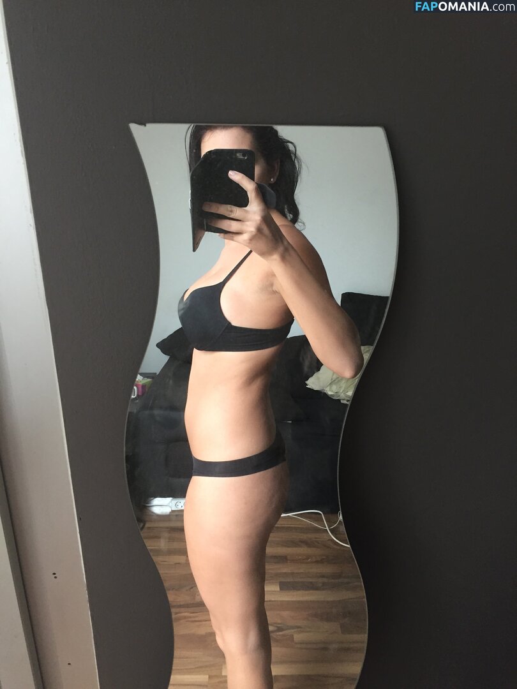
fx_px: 577
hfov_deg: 48.2
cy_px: 344
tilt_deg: -23.5
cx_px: 258
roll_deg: -1.0
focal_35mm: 29
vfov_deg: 61.7
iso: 125
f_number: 2.2
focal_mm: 4.15
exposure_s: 1/30
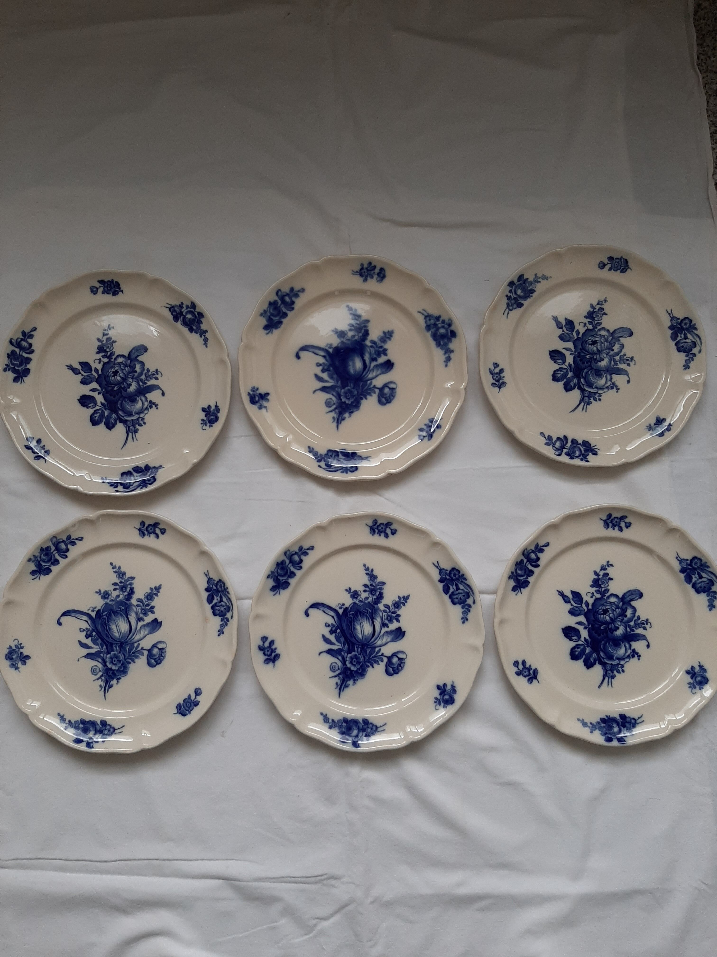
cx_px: 358
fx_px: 718
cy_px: 478
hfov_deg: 53.1
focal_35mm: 26
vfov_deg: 67.3
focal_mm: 3.93
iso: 80
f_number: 1.7
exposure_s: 1/100
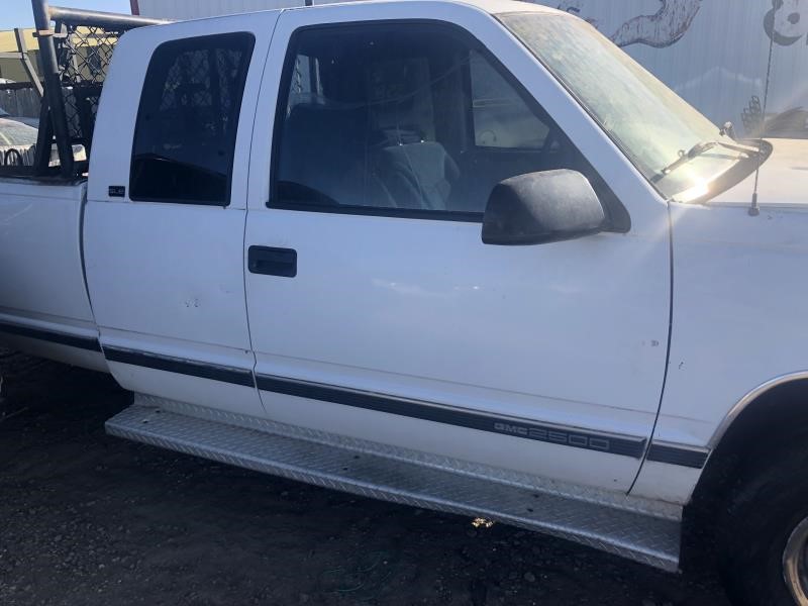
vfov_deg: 49.7
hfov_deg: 63.4
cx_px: 404
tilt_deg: -16.2
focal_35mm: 28
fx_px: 654
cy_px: 303
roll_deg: +1.4
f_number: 1.8
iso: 20
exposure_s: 1/685
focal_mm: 3.99
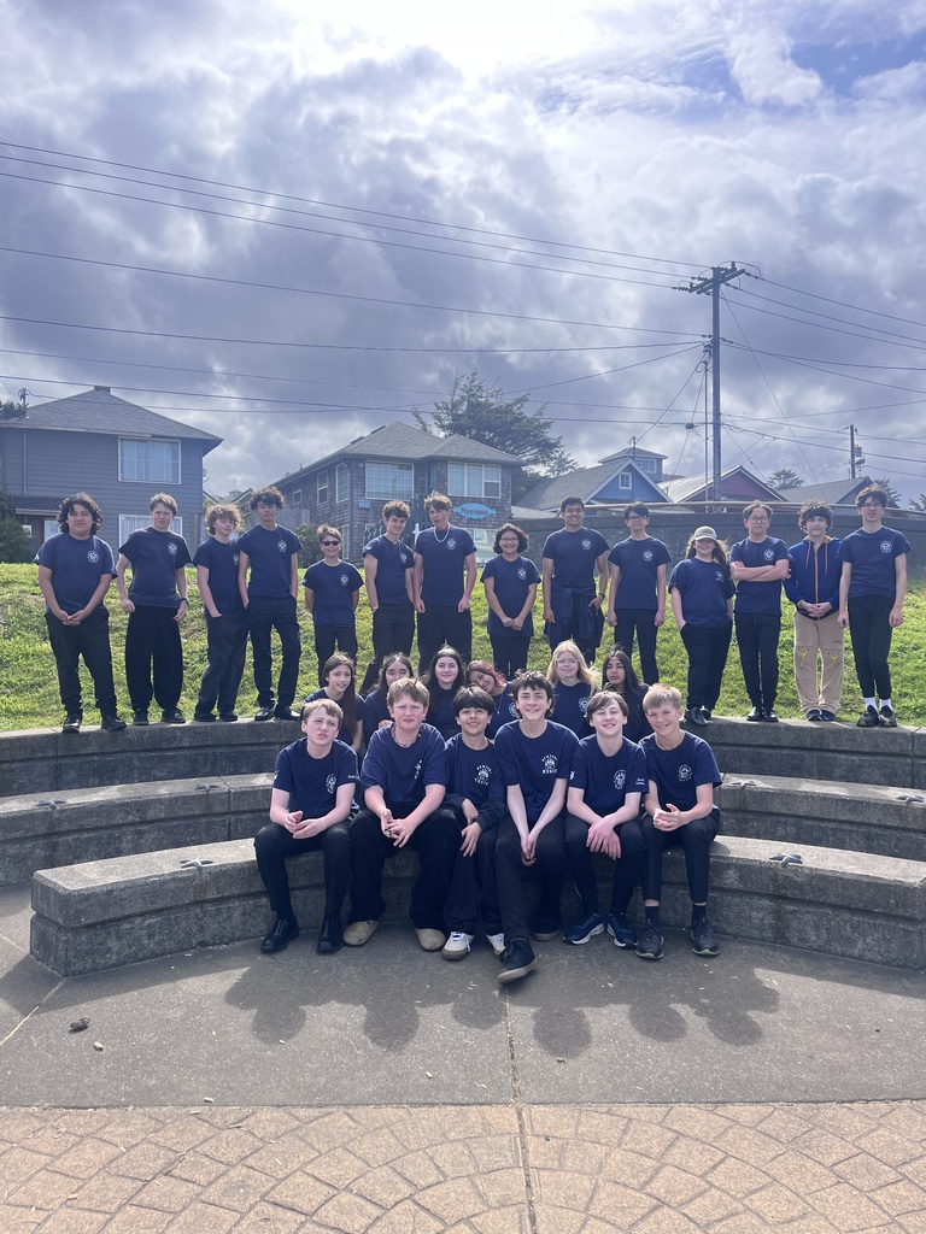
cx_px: 463
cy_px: 617
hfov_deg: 53.1
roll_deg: +0.6
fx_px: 927
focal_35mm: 26
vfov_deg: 67.3
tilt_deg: +0.6
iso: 50
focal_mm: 5.1
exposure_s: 1/2967
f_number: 1.6
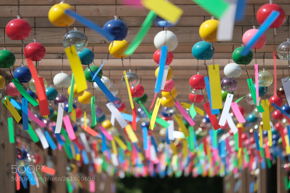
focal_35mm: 168
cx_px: 145
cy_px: 96
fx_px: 1353
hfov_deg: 12.2
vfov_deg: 8.2
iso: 400
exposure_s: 1/1600
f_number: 4
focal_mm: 112
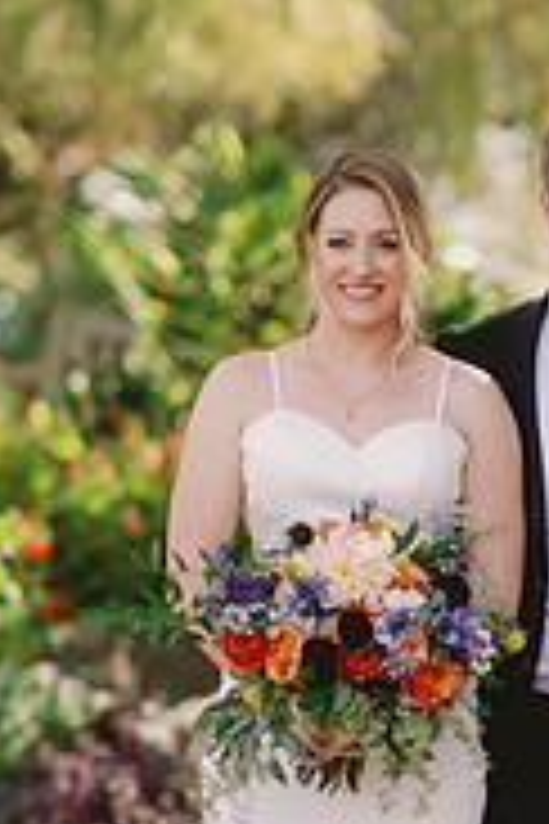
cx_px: 587
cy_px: 756
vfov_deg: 9.8
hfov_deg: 6.5
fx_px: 4781
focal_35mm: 209
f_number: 2
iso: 50
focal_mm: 85
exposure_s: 1/320
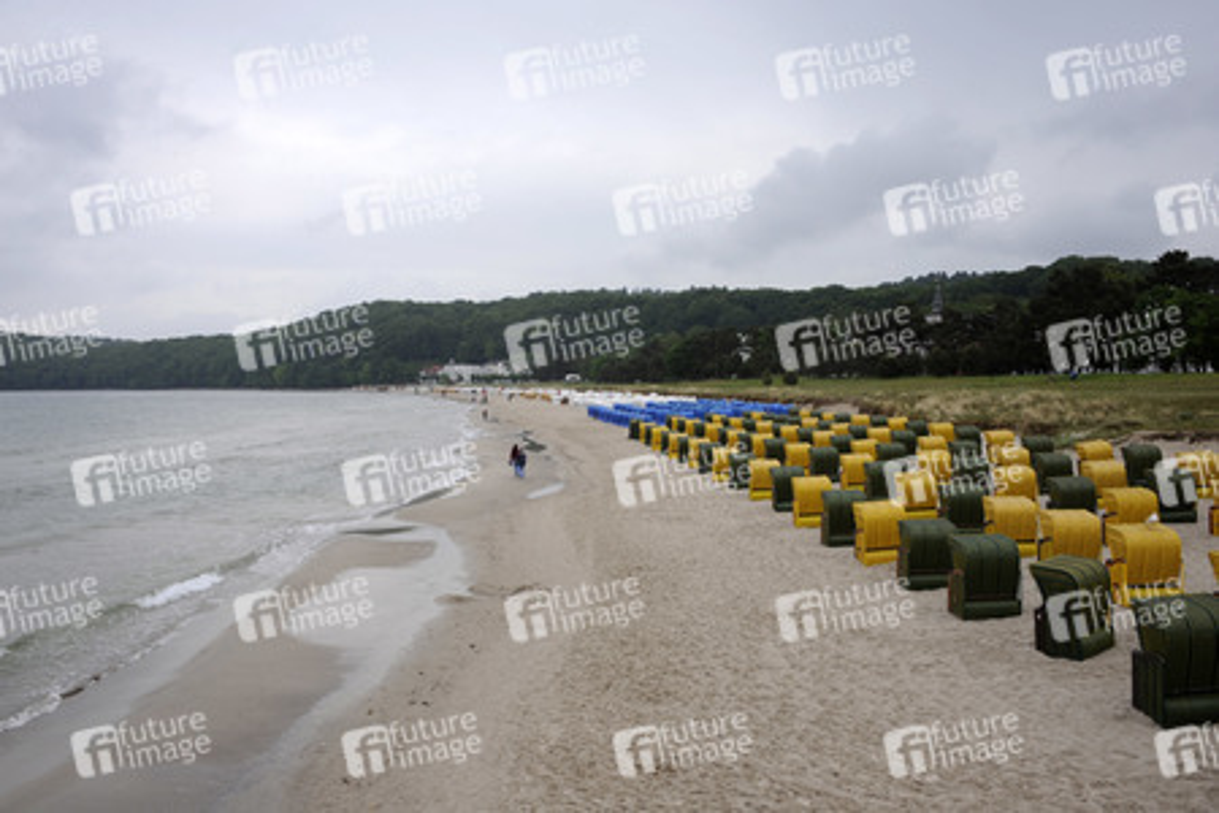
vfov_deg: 41.1
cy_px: 406
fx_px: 1083
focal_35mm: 32
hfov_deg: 58.7
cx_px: 610
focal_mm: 32
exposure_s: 1/320
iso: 400
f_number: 9
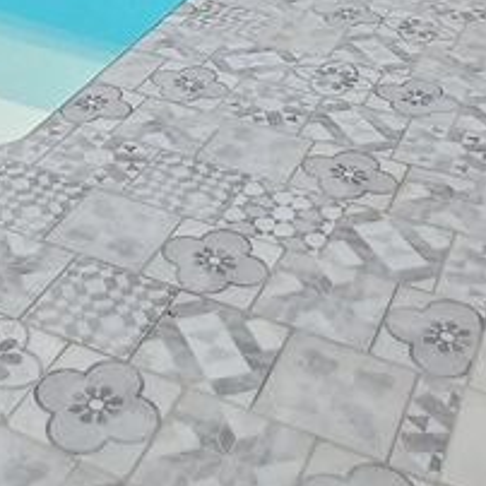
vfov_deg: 20.7
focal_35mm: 70
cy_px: -262
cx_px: 75
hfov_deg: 24.1
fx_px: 1112
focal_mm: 1.64
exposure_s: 1/1727
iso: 40
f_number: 2.2
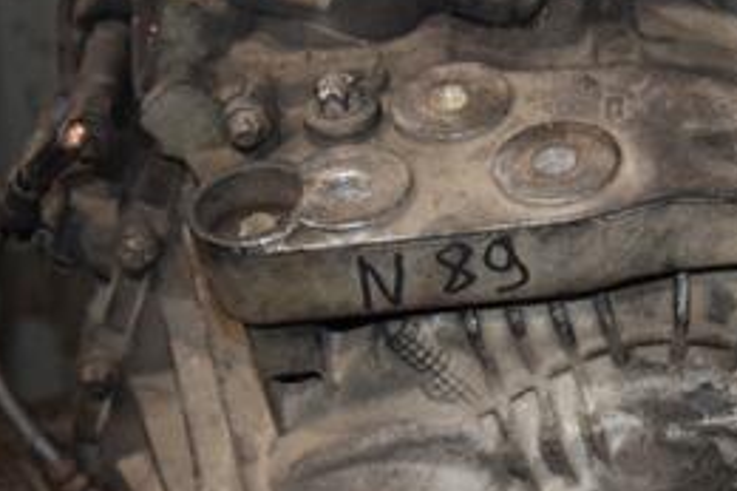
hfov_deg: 19.6
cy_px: 301
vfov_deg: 13.1
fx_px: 2128
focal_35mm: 104
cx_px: 473
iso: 800
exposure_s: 1/60
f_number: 5
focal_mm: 30
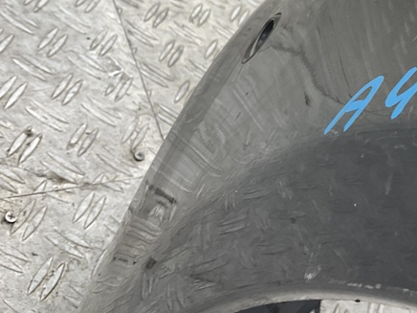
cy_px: 13
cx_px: 453
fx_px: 807
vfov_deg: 21.3
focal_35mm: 67
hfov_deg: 26.7
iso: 32
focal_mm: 3
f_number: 1.8
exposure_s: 1/100
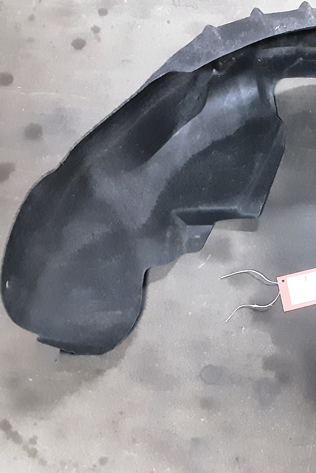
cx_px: 332
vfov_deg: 44.4
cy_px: 202
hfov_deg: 28.2
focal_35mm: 44
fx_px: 579
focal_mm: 2.91
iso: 800
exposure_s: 1/20
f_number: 1.9
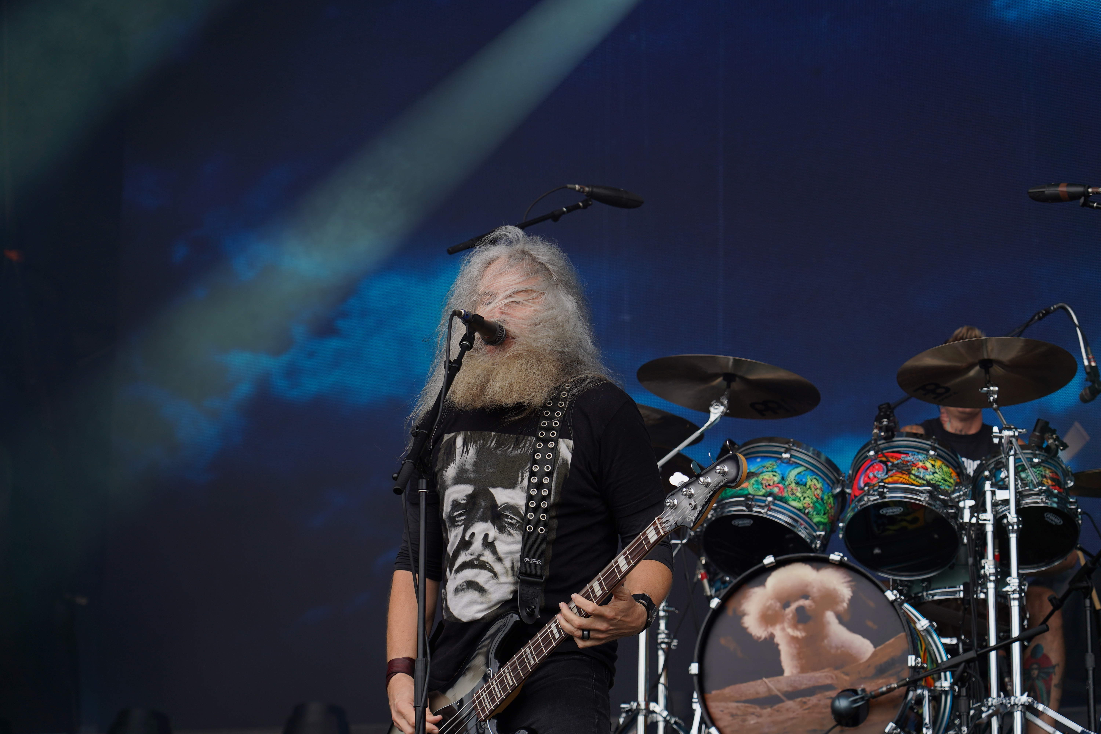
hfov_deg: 19.5
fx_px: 3211
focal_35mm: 105
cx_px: 550
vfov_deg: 13.0
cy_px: 367
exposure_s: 1/200
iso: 100
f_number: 5
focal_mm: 105
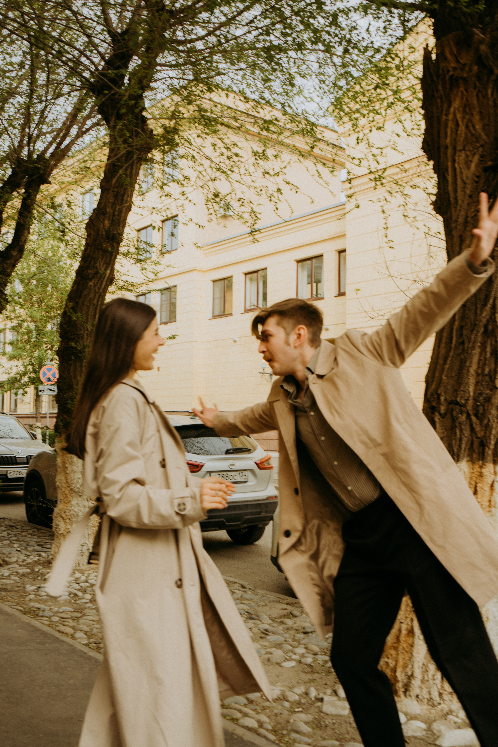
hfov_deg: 38.9
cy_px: 374
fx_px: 705
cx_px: 249
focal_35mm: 34
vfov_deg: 55.8
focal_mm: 34
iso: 100
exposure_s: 1/80
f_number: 5.6
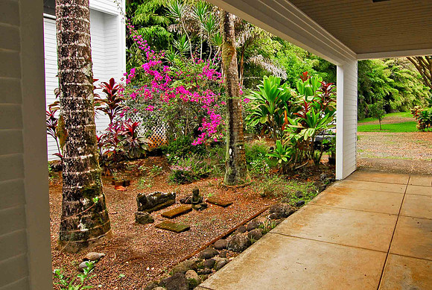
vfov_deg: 59.7
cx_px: 216
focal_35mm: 21
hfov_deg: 81.1
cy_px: 145
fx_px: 252
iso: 200
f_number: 5.6
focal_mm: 14
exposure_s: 1/125
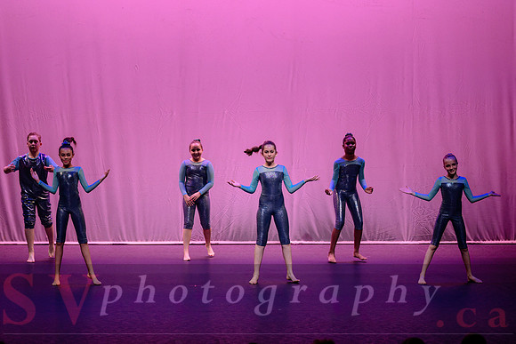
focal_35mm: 120
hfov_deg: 17.1
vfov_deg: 11.4
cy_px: 172
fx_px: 1720
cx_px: 258
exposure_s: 1/400
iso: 1600
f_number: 2.8
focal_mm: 120
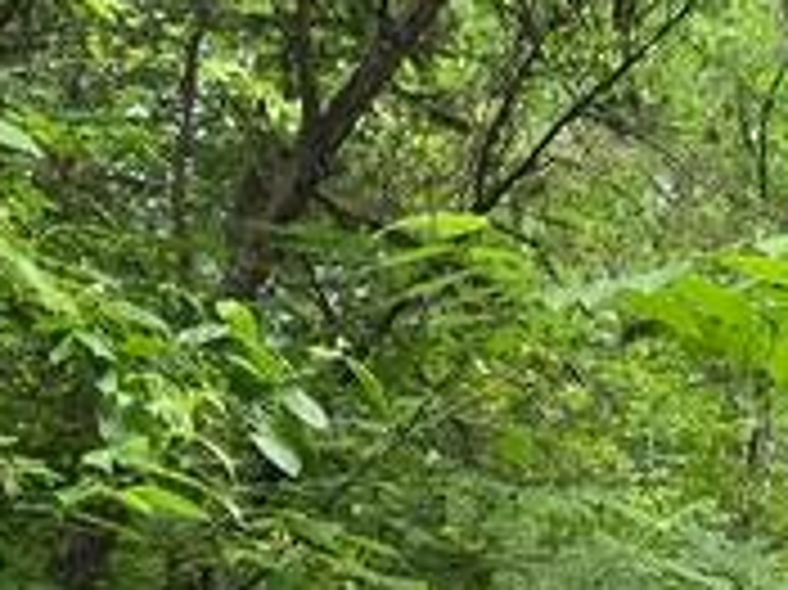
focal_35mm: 112
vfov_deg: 13.1
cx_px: 606
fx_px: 2548
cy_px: 536
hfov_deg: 17.5
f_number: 1.7
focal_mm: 6.3
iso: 250
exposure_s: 1/120
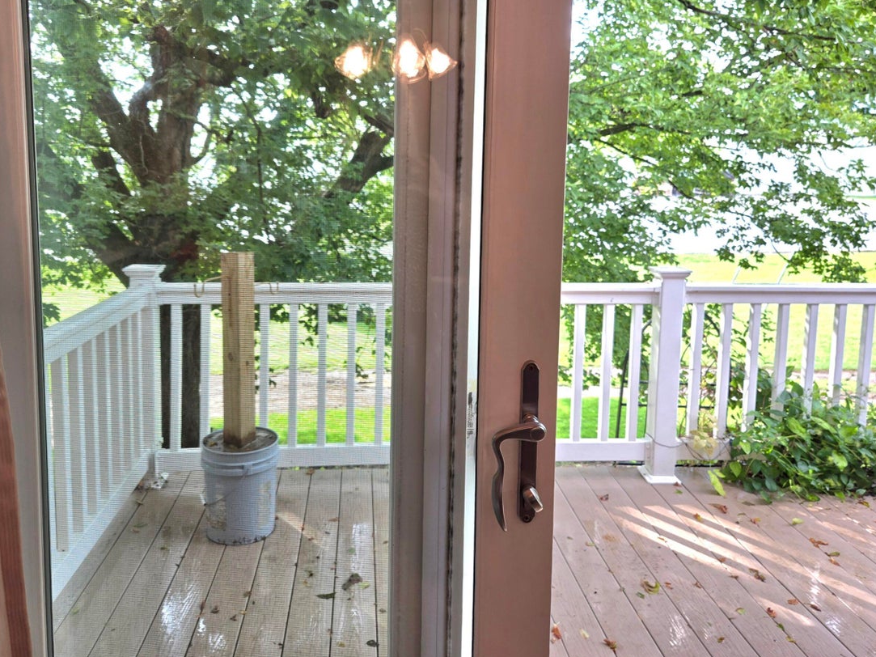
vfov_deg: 47.8
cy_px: 252
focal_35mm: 29
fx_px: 734
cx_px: 383
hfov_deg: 61.5
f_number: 1.8
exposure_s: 1/141
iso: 25
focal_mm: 5.4
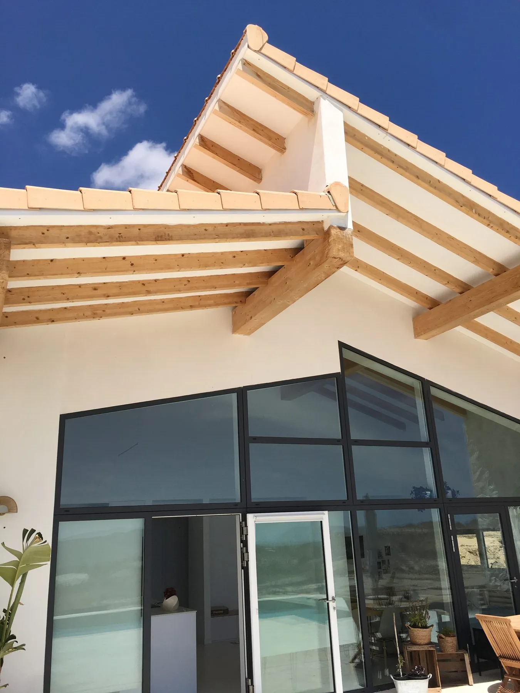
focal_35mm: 29
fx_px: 581
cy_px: 346
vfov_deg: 61.7
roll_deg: +2.2
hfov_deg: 48.2
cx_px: 260
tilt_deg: +19.6
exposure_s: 1/2653
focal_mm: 4.15
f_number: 2.2
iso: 25
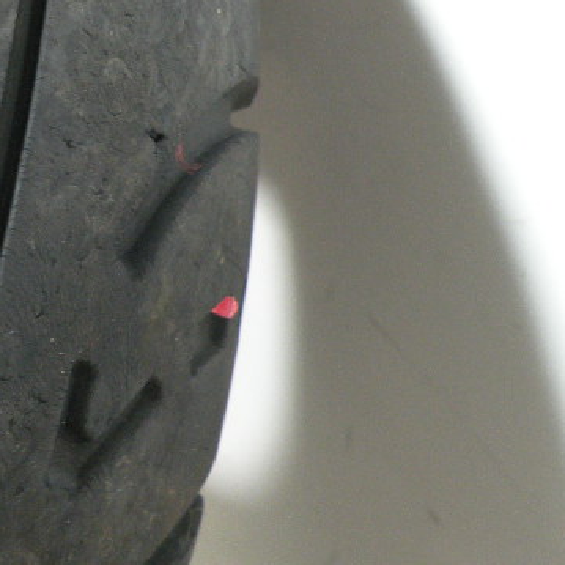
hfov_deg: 24.2
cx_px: -2
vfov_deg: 25.4
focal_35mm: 68
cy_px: 288
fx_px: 1256
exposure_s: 1/64.3
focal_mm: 4.7
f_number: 2.8
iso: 201
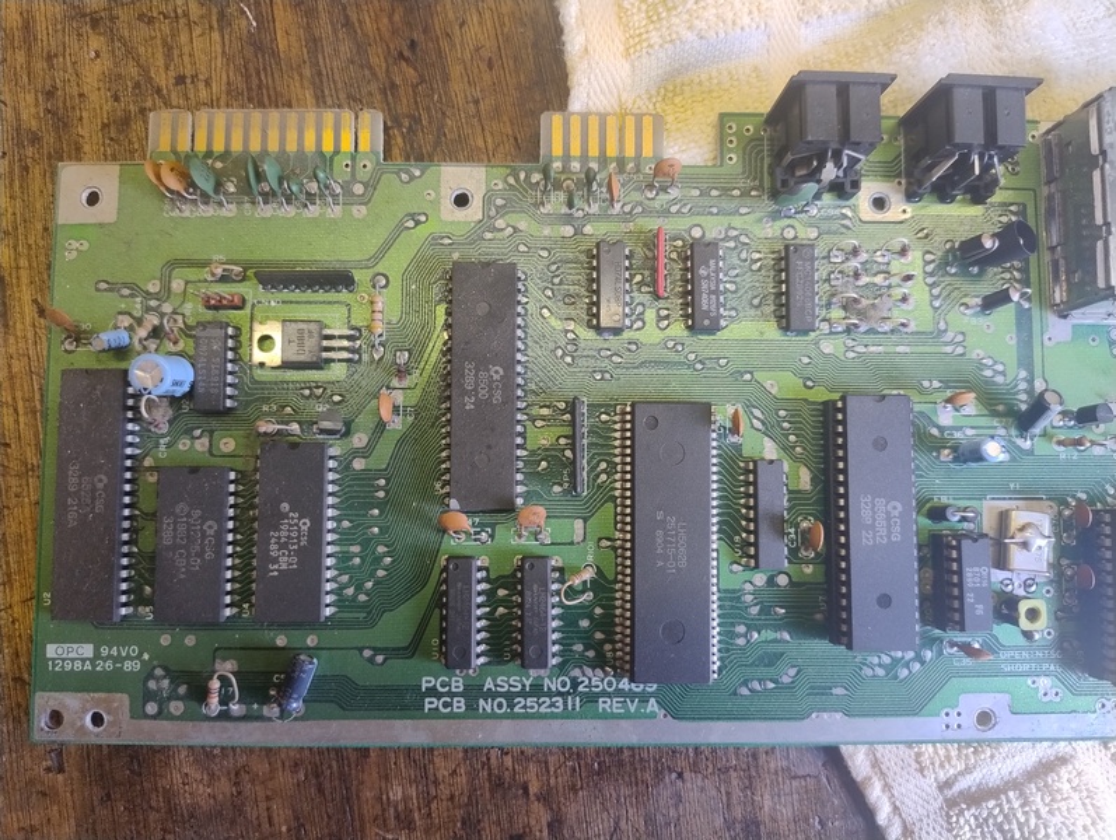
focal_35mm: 24
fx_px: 775
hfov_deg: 71.5
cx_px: 558
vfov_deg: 56.9
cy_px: 420
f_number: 1.8
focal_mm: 5.56
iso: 459
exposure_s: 1/50
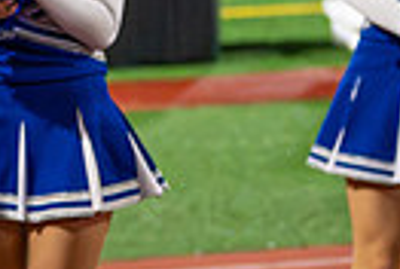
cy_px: 149
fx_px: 4332
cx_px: -190
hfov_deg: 5.2
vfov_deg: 3.6
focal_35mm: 389
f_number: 2.8
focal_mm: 70
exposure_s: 1/1000
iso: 10000
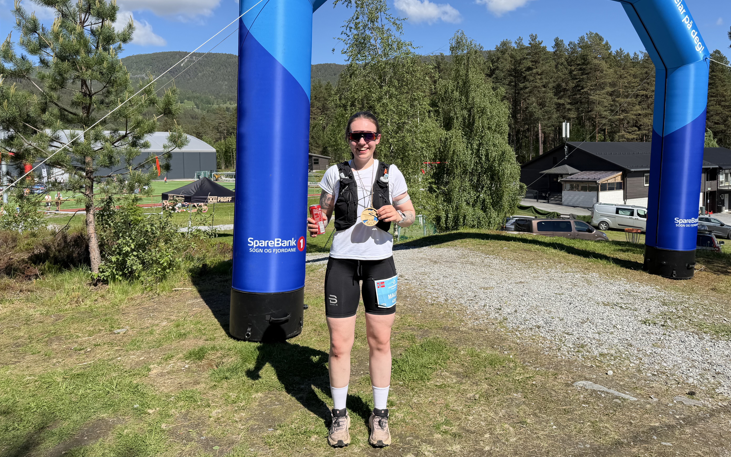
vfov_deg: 47.4
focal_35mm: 26
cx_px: 370
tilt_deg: -2.5
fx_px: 518
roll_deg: +0.7
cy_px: 188
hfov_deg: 70.4
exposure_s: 1/4975
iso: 80
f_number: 1.78
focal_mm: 6.76
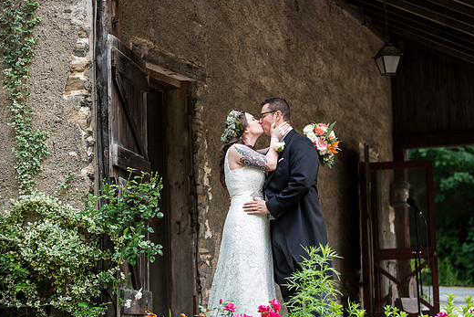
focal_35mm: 96
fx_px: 1264
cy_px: 153
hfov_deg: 21.2
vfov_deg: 14.3
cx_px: 252
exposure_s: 1/1600
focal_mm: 86
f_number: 2.8
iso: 640
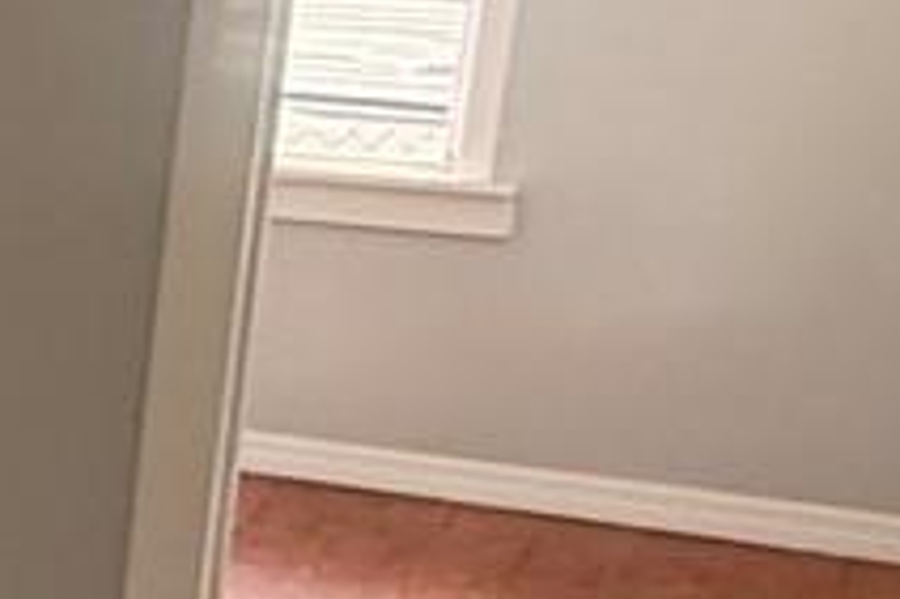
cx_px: -1847
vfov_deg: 12.4
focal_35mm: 110
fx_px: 2748
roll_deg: +1.5
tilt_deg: -11.2
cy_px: 293
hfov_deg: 11.1
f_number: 2.2
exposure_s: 1/60
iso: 200
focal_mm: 2.22
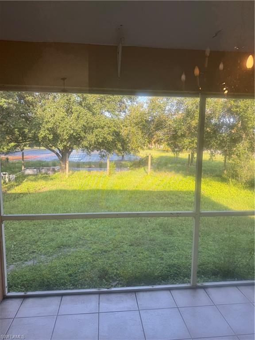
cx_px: 128
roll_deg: +0.0
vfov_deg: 71.6
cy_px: 170
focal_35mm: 24
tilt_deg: -7.8
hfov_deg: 56.8
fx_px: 236
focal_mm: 6.76
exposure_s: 1/167
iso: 64
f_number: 1.78
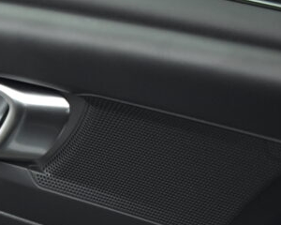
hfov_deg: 19.7
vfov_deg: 16.6
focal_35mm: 90
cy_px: 232
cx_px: -73
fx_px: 750
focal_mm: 25
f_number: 4
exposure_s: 1/80
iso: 1600
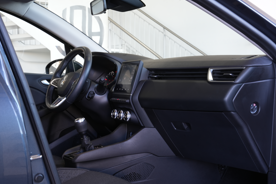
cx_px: 137
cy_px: 91
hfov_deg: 34.5
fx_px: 445
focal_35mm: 58
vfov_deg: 23.4
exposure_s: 1/3
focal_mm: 57
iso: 400
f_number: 13
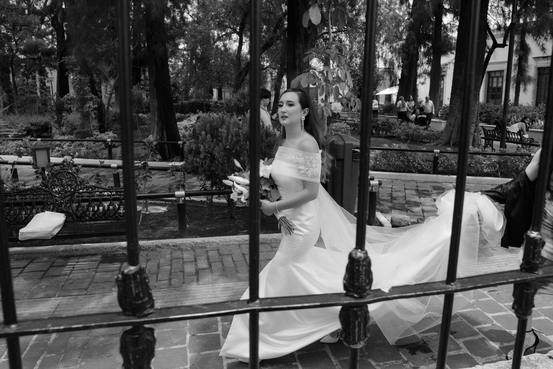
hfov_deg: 69.4
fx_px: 399
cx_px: 299
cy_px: 184
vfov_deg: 49.7
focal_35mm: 26
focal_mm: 16
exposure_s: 1/400
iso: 160
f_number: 5.6
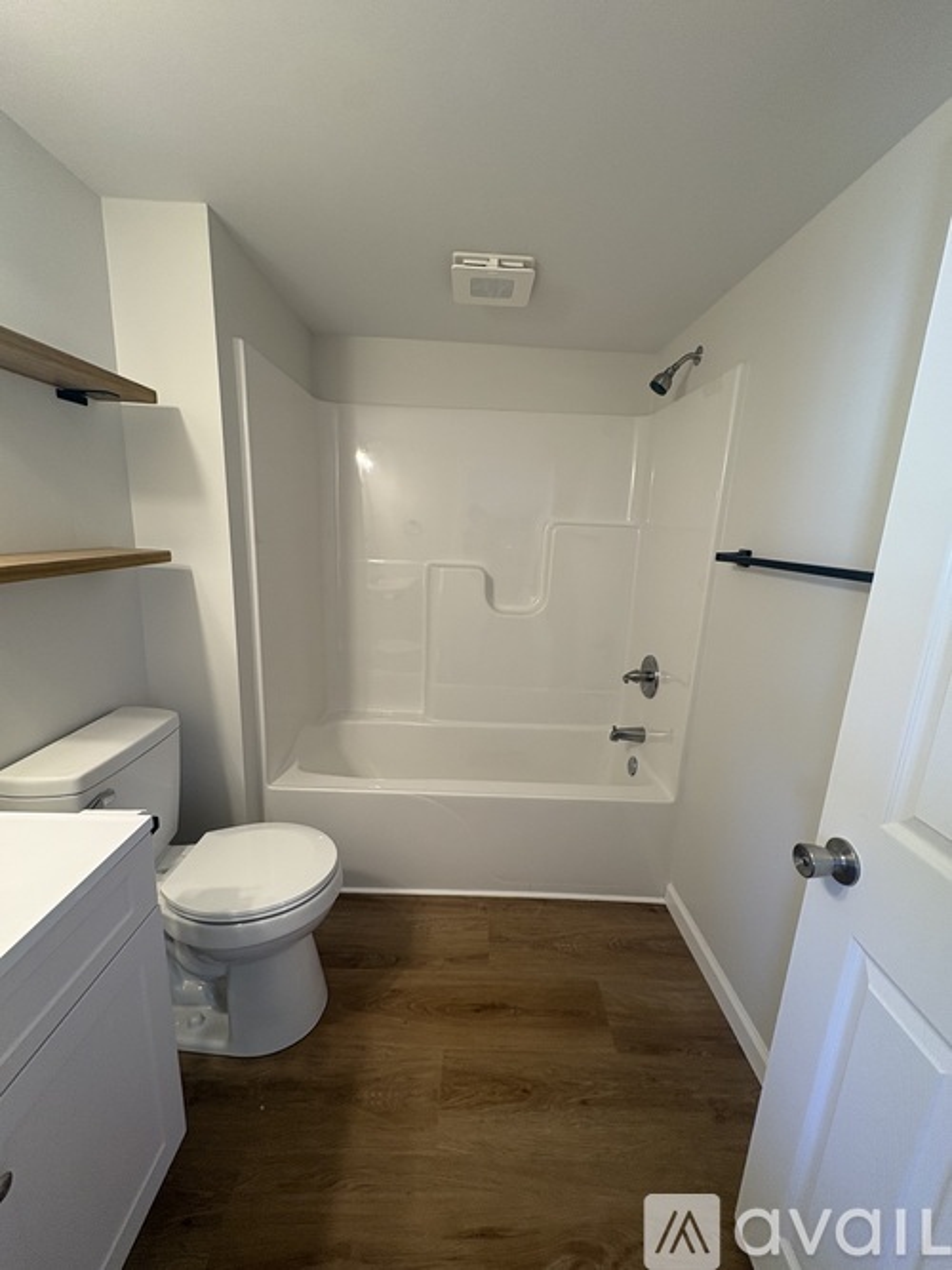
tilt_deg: -11.9
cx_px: 476
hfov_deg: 85.7
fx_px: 514
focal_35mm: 14
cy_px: 635
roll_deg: -2.2
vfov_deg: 102.1
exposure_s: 1/60
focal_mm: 2.22
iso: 125
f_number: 2.2
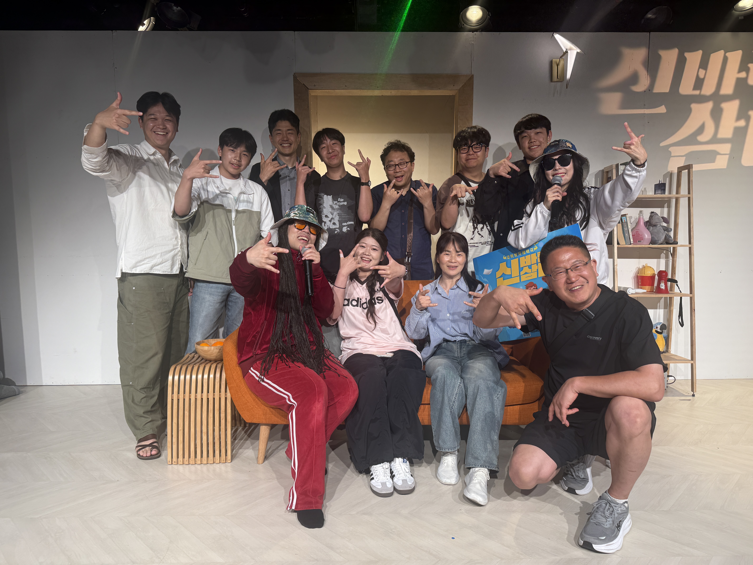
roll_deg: +0.6
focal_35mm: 24
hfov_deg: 71.6
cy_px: 282
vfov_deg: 56.8
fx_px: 522
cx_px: 376
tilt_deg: -5.8
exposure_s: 1/121
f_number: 1.78
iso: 64
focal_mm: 6.76
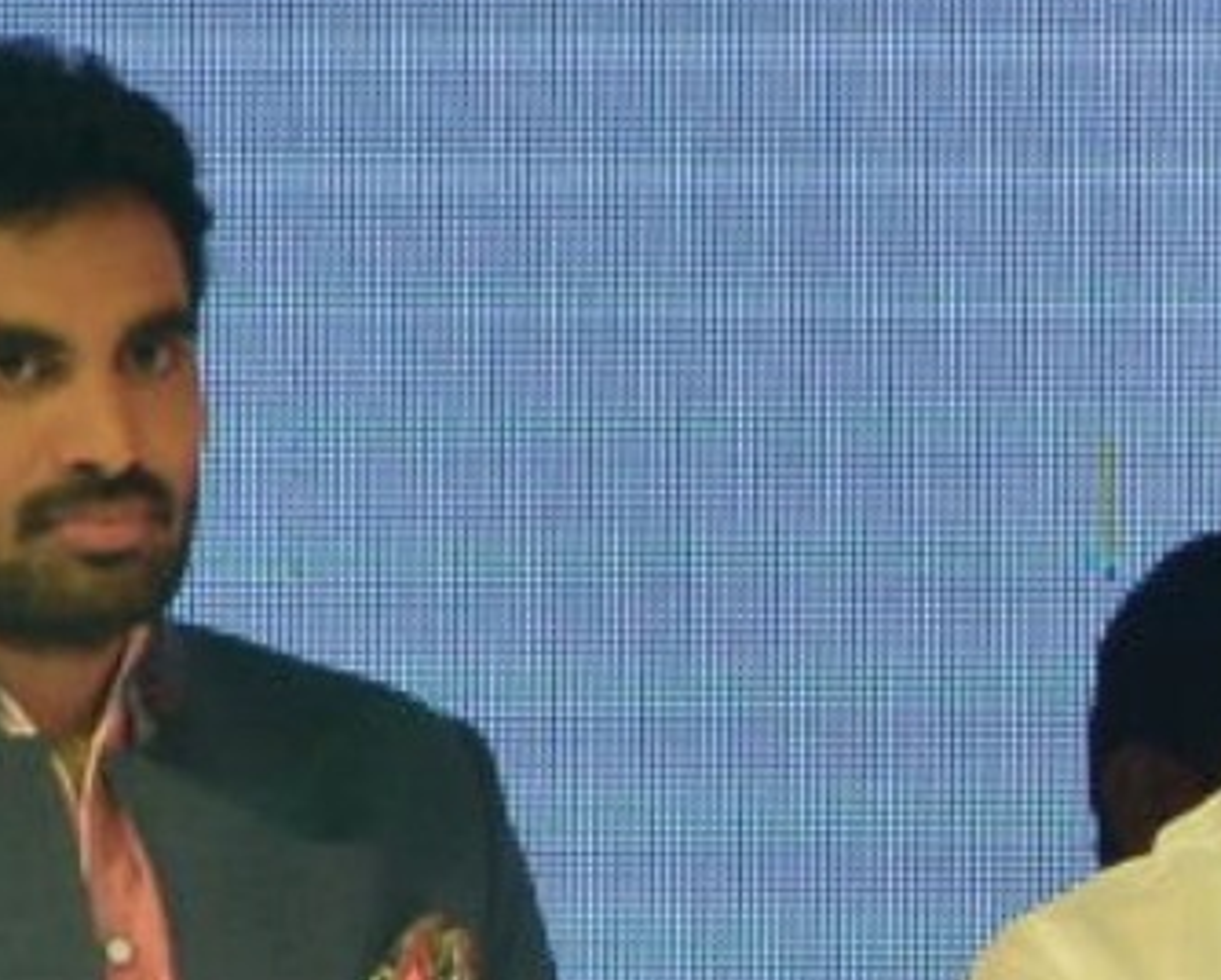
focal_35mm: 932
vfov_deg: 1.7
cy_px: 1525
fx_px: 33719
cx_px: 3294
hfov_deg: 2.1
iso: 800
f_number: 6.3
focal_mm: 98
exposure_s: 1/125
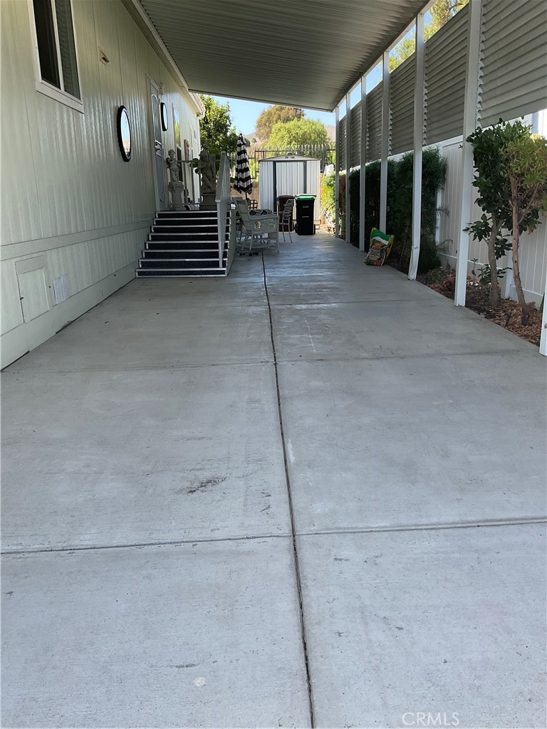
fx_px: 611
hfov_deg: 48.2
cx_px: 274
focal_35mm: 29
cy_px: 364
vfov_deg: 61.7
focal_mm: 3
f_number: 1.8
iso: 16
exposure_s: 1/226
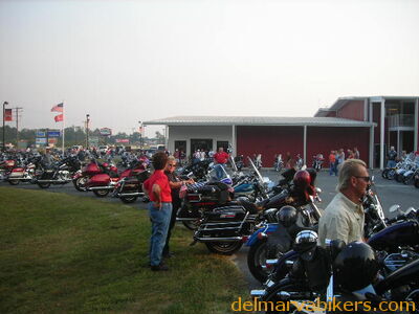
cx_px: 210
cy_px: 157
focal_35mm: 38
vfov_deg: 37.7
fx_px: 460
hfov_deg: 49.0
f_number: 3.2
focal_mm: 6.3
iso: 50
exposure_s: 1/102
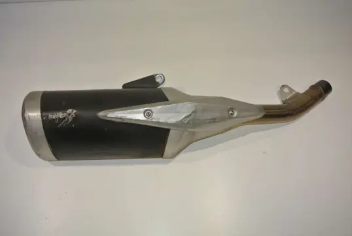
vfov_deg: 45.1
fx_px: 284
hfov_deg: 63.6
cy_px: 118
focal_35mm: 29
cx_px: 176
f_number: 4
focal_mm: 11
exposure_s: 1/60
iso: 200
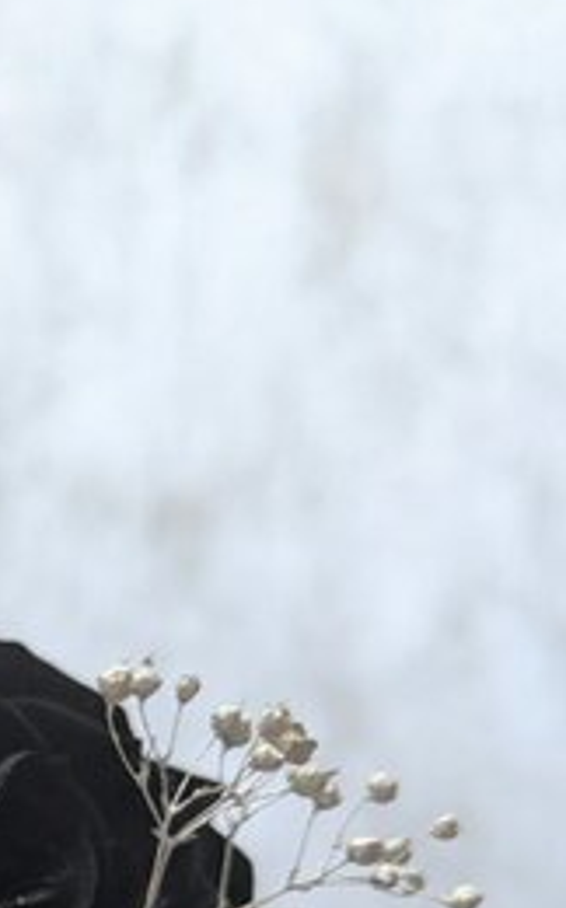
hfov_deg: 13.7
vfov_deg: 22.3
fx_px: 2152
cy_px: 1041
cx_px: -381
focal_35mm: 87
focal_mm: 5.43
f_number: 1.89
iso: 303
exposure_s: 1/60
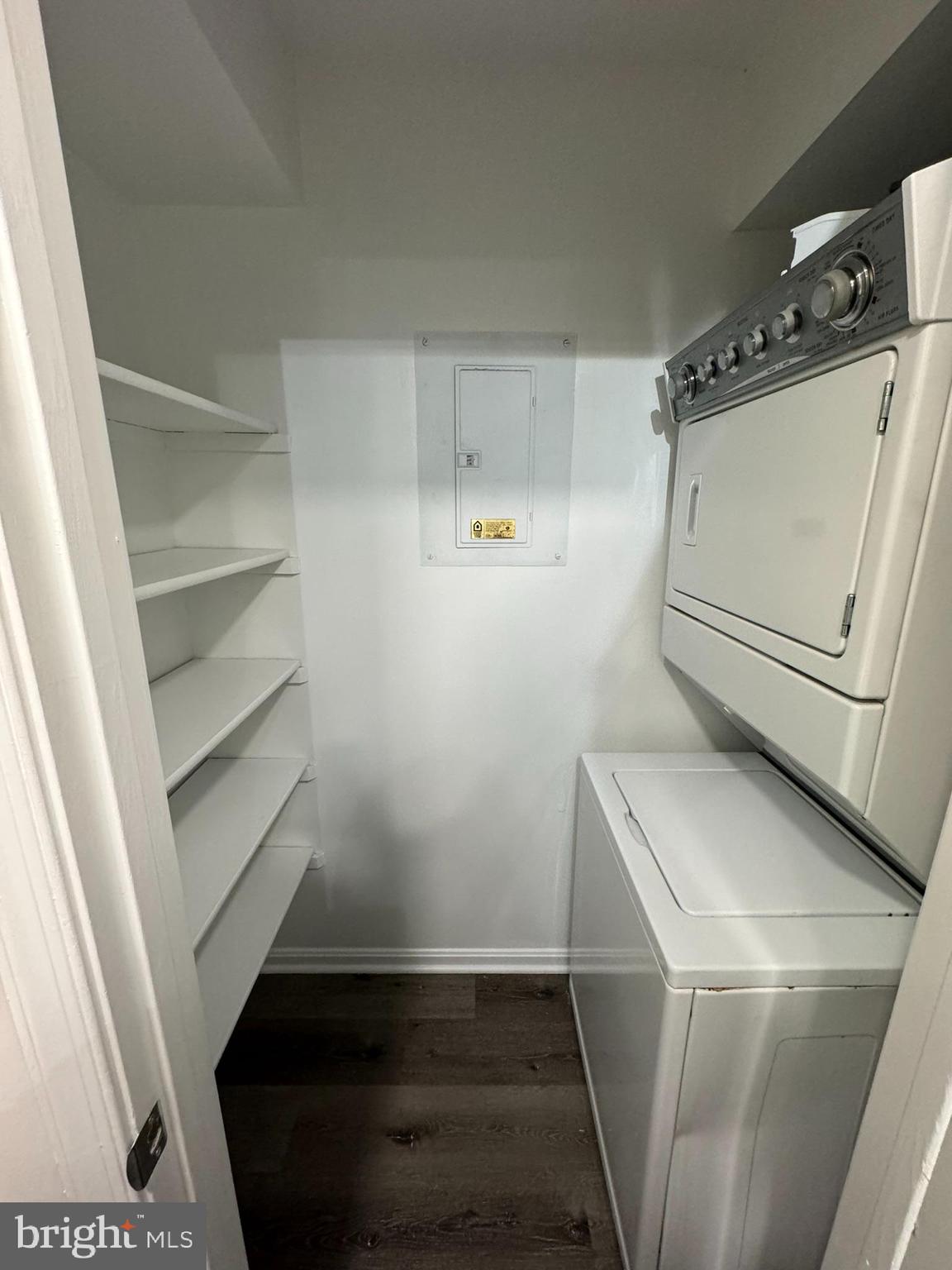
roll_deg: -0.3
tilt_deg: -14.6
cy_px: 635
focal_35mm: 14
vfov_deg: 102.1
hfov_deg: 85.7
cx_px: 476
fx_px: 513
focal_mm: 2.22
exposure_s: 1/120
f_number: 2.2
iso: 320
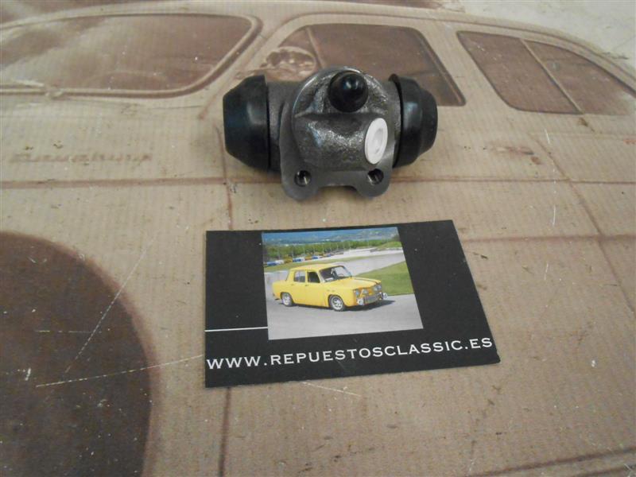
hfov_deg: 60.0
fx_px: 551
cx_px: 318
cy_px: 238
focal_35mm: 30
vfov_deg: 46.8
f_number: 3.8
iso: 800
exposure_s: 1/25
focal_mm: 5.3
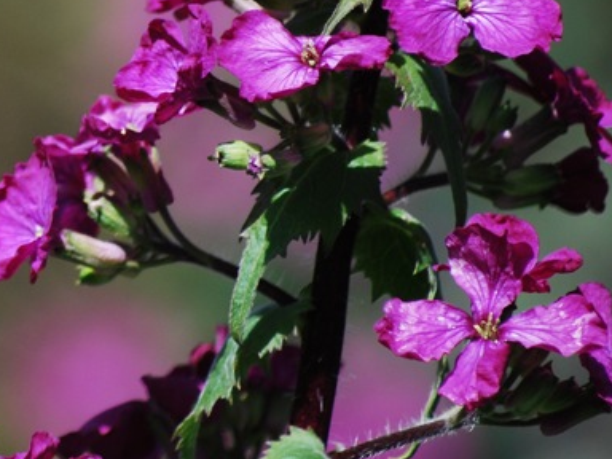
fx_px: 13613
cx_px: -73
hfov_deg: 2.6
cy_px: 116
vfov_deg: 1.9
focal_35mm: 770
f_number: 5.6
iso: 250
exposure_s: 1/500
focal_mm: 200
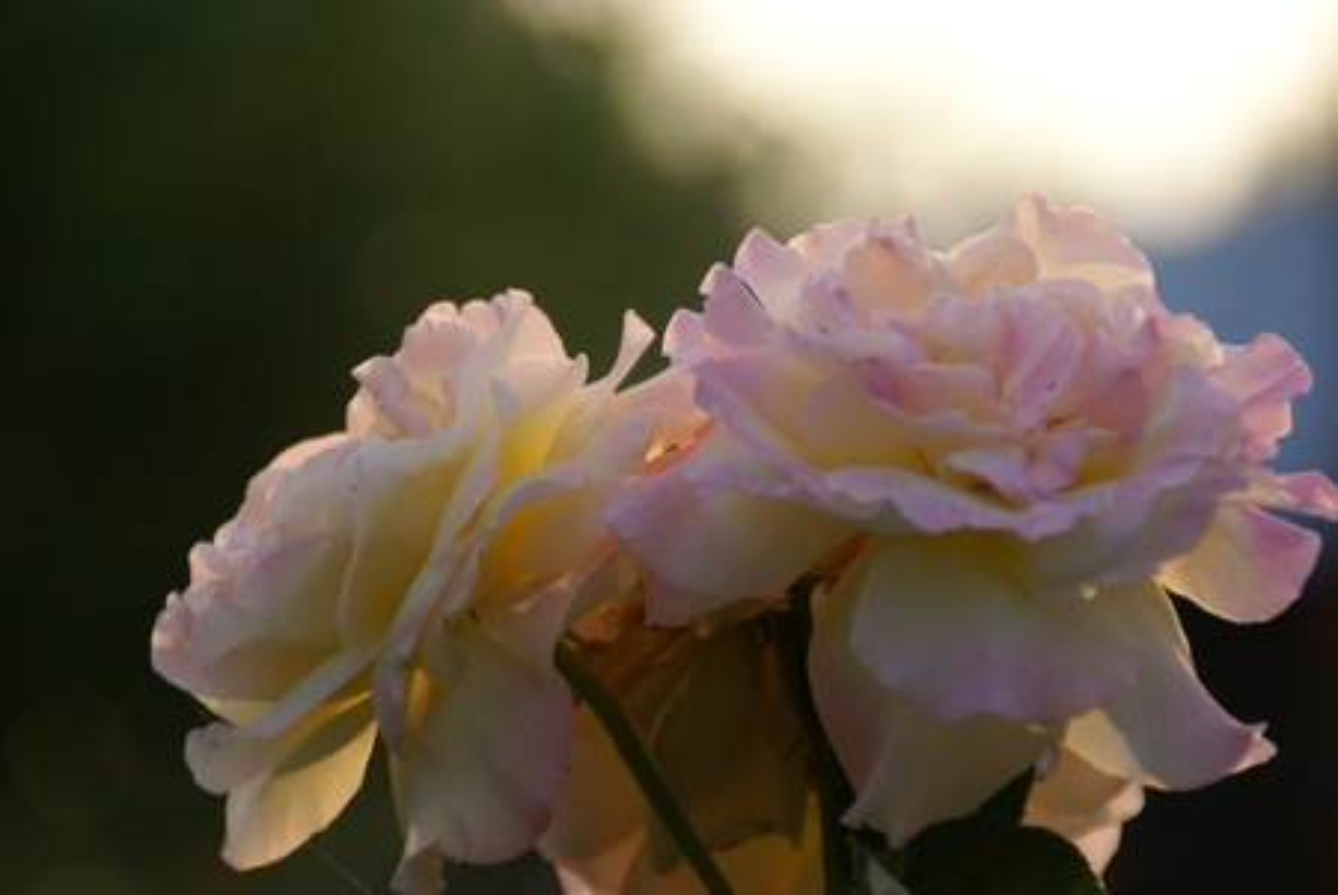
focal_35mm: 240
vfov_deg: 5.7
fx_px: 8928
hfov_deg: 8.6
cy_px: 448
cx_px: 669
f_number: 6.3
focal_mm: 160
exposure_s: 1/320
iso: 200
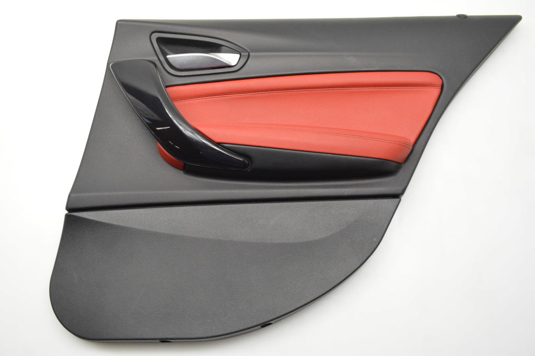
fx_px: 446
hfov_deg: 61.9
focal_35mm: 30
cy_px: 178
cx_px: 268
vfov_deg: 43.6
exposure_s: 1/250
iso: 2000
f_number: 8
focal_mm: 20
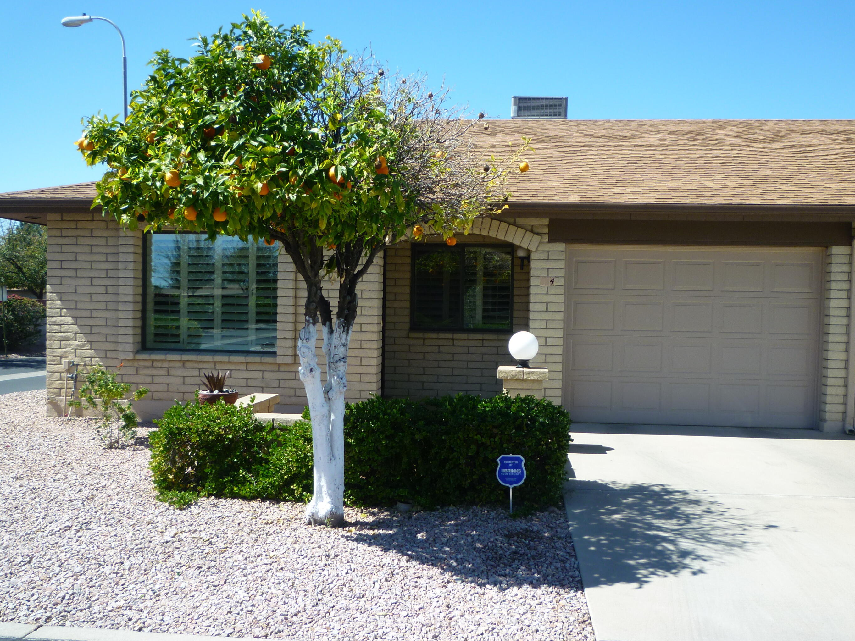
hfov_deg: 56.8
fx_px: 790
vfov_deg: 44.1
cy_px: 353
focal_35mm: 32
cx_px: 441
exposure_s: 1/400
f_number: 3.5
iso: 80
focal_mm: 5.2
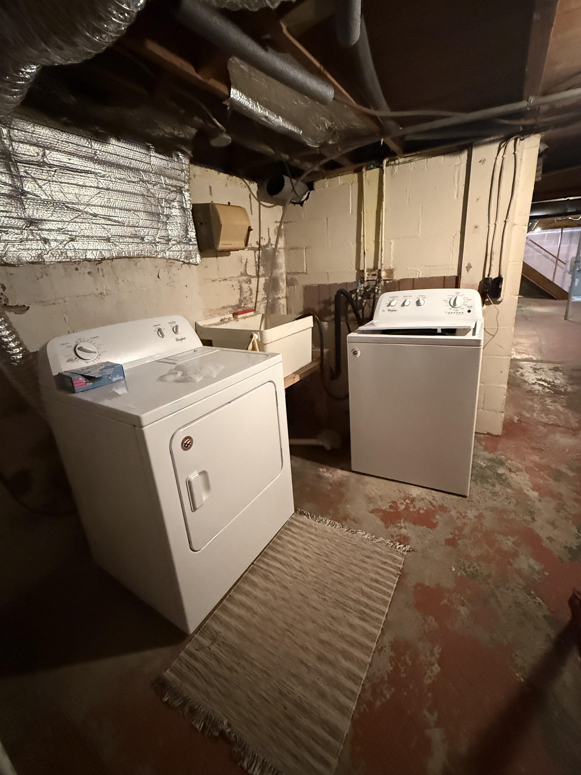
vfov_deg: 98.1
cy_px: 376
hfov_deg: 81.8
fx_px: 336
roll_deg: +3.9
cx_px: 294
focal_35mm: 15
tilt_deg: -16.9
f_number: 2.2
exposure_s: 1/40
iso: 1250
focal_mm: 2.22
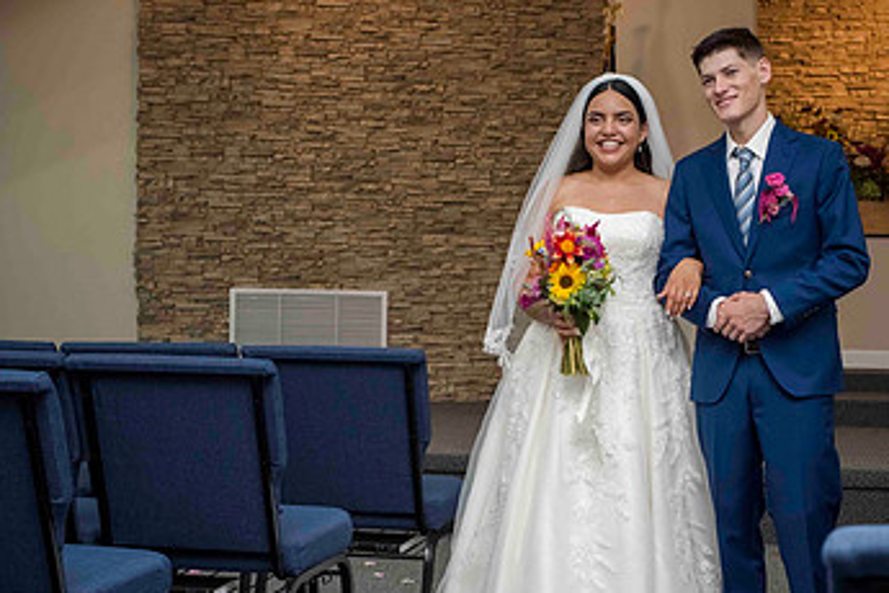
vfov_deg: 15.8
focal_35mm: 86
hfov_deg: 23.6
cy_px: 424
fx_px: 2124
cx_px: 513
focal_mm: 50
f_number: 7.1
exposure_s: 1/60
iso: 800
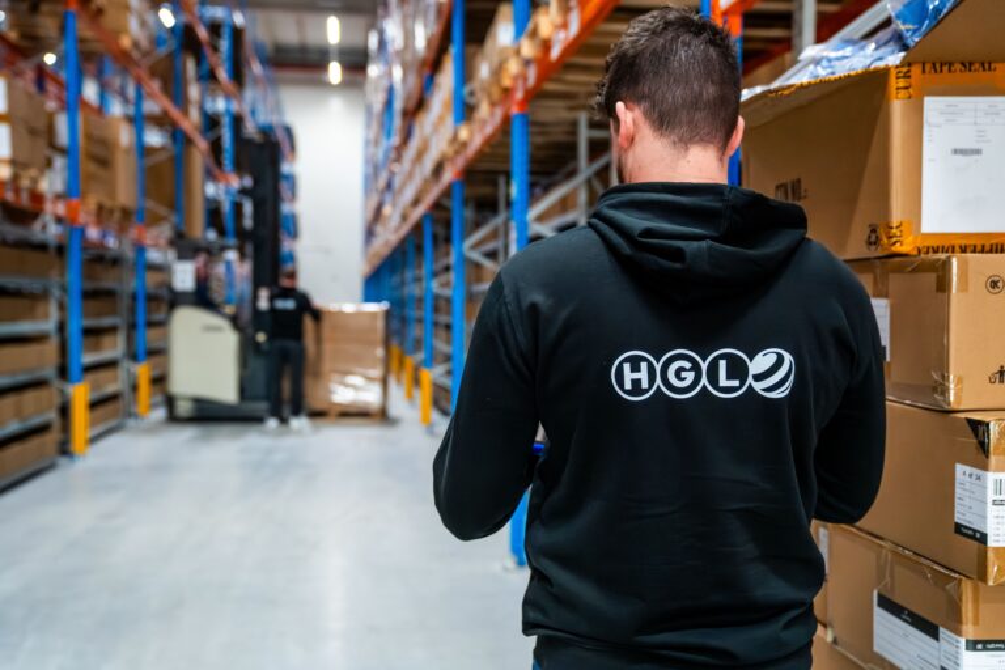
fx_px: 977
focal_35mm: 35
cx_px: 502
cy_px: 335
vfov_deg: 37.9
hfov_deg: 54.4
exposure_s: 1/500
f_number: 2.8
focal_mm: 35
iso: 3200
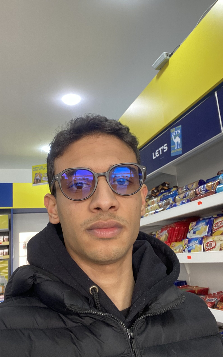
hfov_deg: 39.4
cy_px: 179
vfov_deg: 59.7
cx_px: 101
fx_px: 311
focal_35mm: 32
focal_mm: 2.71
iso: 125
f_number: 2.2
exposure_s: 1/60
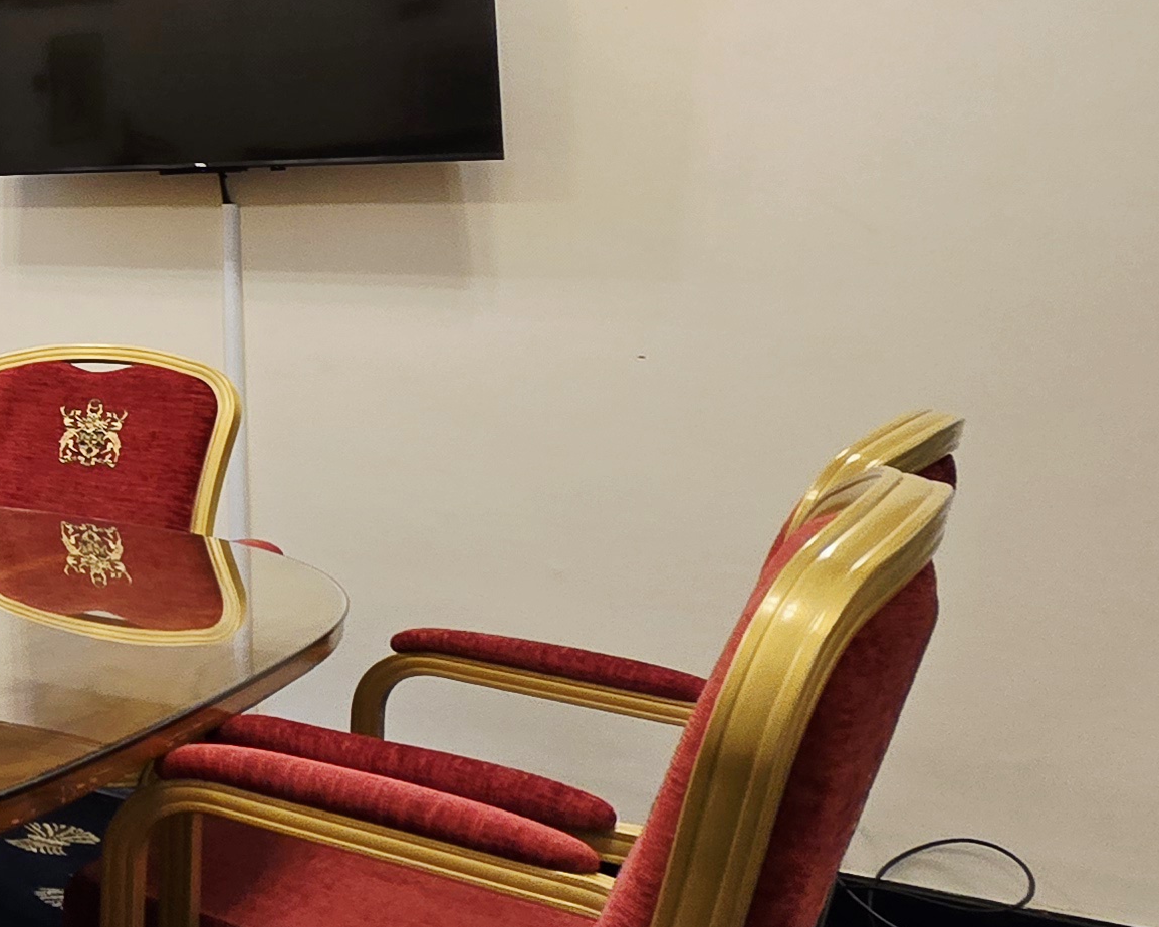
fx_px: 1509
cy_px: 183
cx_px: -706
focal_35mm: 44
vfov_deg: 33.2
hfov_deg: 25.9
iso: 100
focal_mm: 2.2
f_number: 2.2
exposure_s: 1/50.3
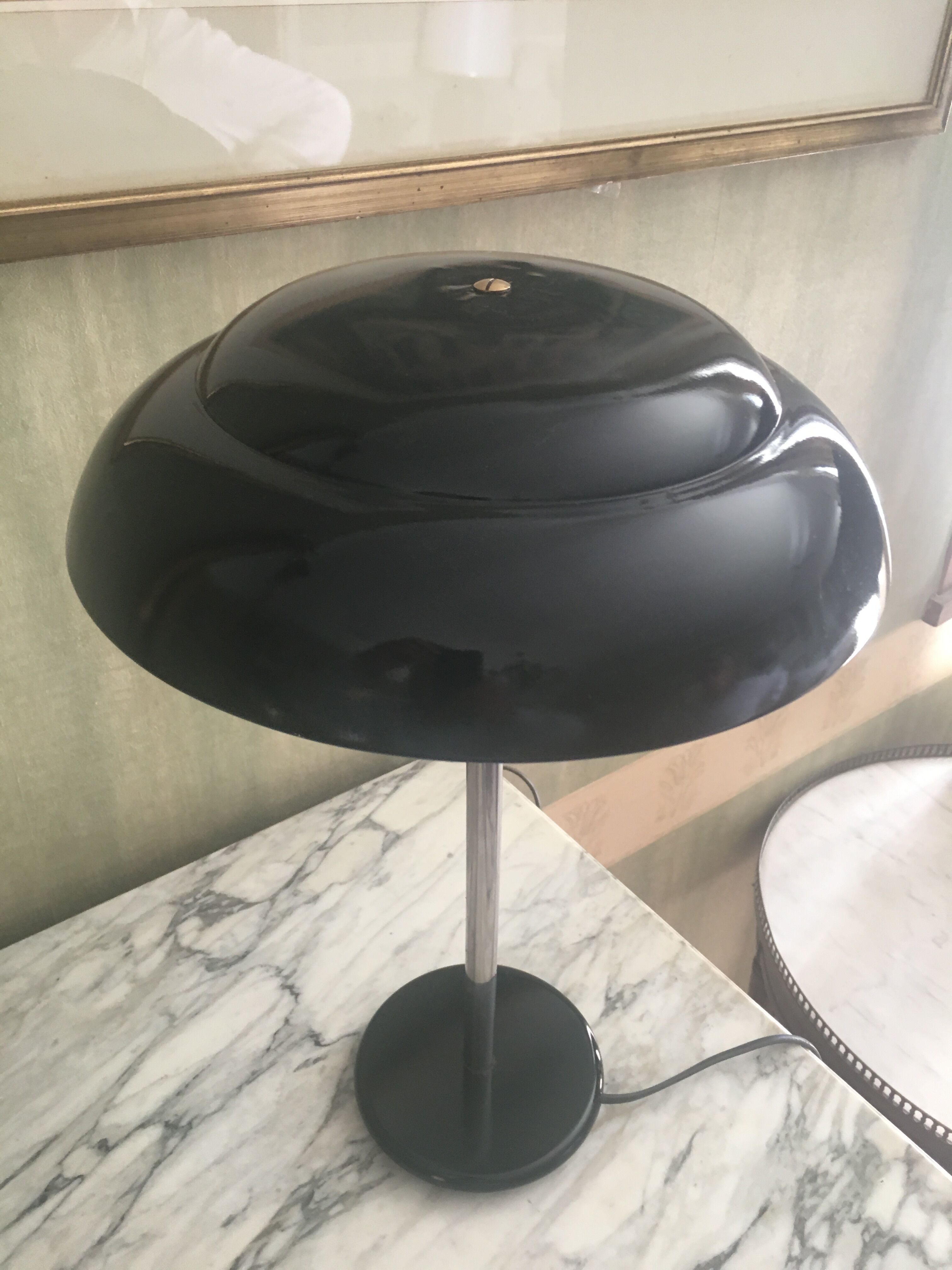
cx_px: 476
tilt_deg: -33.3
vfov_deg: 61.7
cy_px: 635
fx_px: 1063
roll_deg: -1.0
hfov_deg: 48.2
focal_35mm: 29
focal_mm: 4.15
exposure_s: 1/33
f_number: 2.2
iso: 125
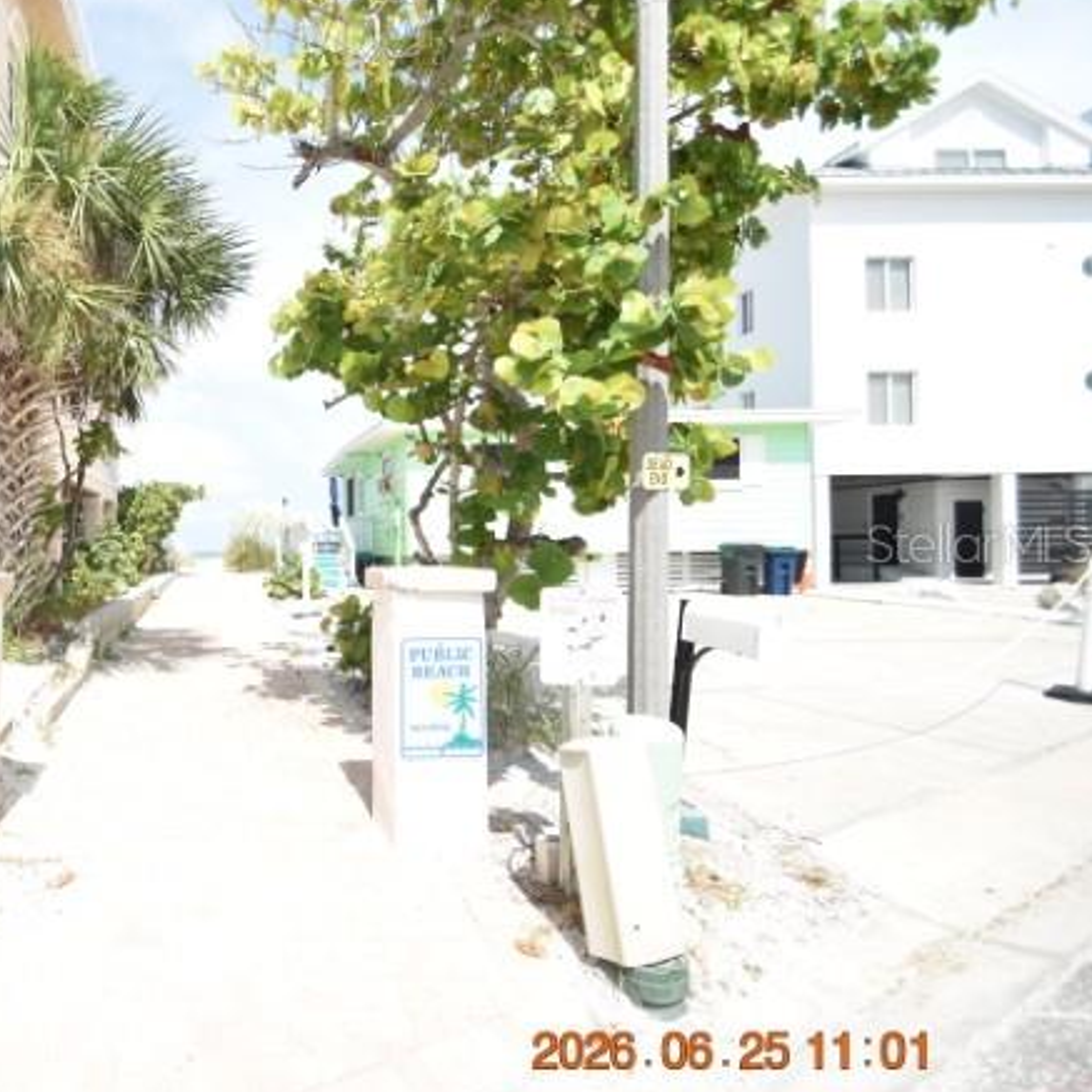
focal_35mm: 21
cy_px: 542
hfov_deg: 65.0
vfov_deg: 72.1
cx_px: 202
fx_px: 749
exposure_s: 1/4000
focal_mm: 10
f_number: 3.5
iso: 800
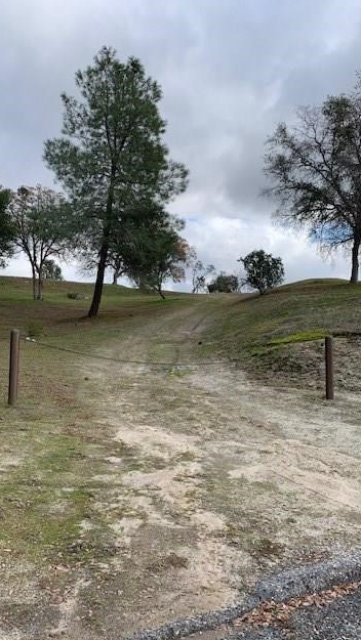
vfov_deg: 66.0
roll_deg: -0.7
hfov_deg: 40.0
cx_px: 141
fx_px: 493
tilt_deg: +3.7
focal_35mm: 29
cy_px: 326
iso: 25
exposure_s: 1/1100
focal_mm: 4.25
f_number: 1.8
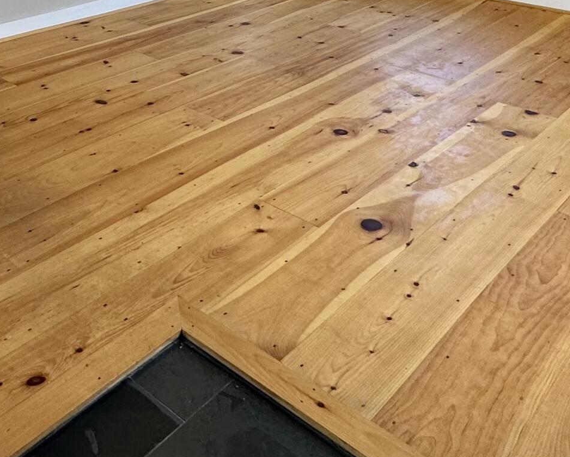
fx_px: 726
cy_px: -69
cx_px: 60
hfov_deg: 39.8
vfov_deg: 30.5
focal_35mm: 43
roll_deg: +0.8
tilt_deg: -9.2
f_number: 2.2
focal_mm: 2.22
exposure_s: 1/120
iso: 125
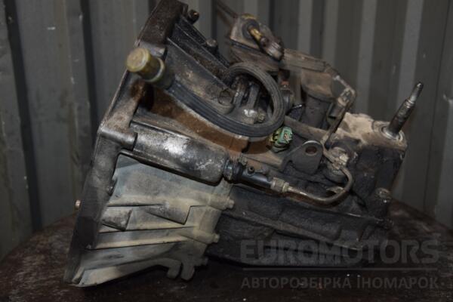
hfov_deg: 41.1
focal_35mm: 48
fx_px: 604
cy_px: 151
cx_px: 226
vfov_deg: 28.1
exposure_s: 1/60
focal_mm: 32
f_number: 5
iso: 800
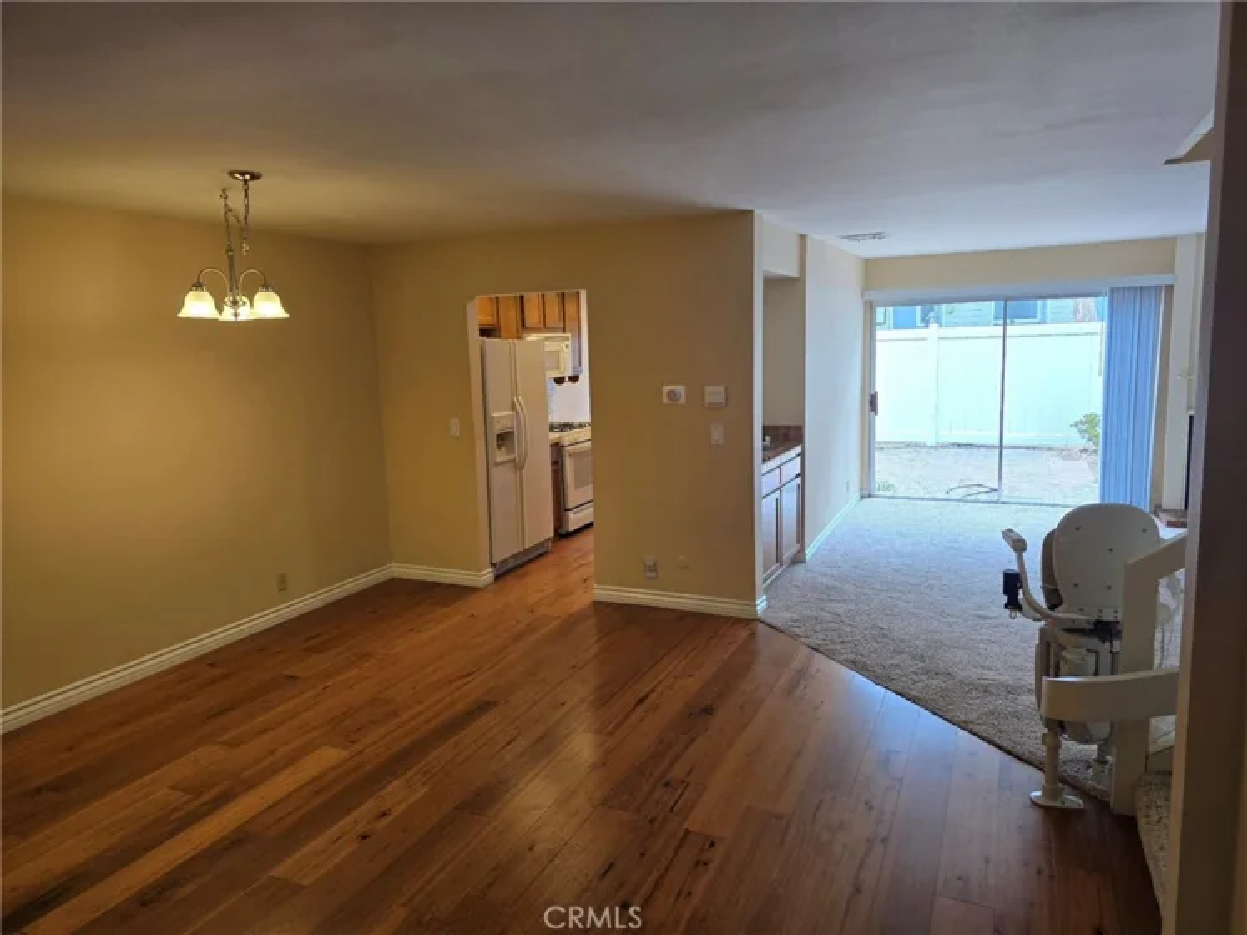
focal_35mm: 23
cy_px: 468
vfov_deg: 58.9
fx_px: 828
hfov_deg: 73.9
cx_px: 624
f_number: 1.7
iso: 80
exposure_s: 1/120
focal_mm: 6.3
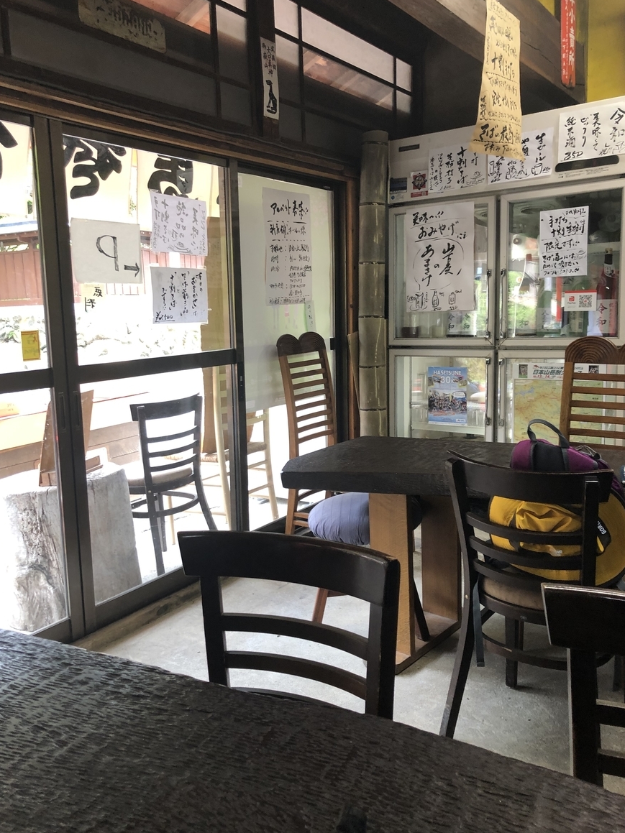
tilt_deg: -7.2
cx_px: 305
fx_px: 698
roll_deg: +1.4
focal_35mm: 29
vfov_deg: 61.7
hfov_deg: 48.2
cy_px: 415
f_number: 1.8
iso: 40
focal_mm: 3.99
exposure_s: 1/33
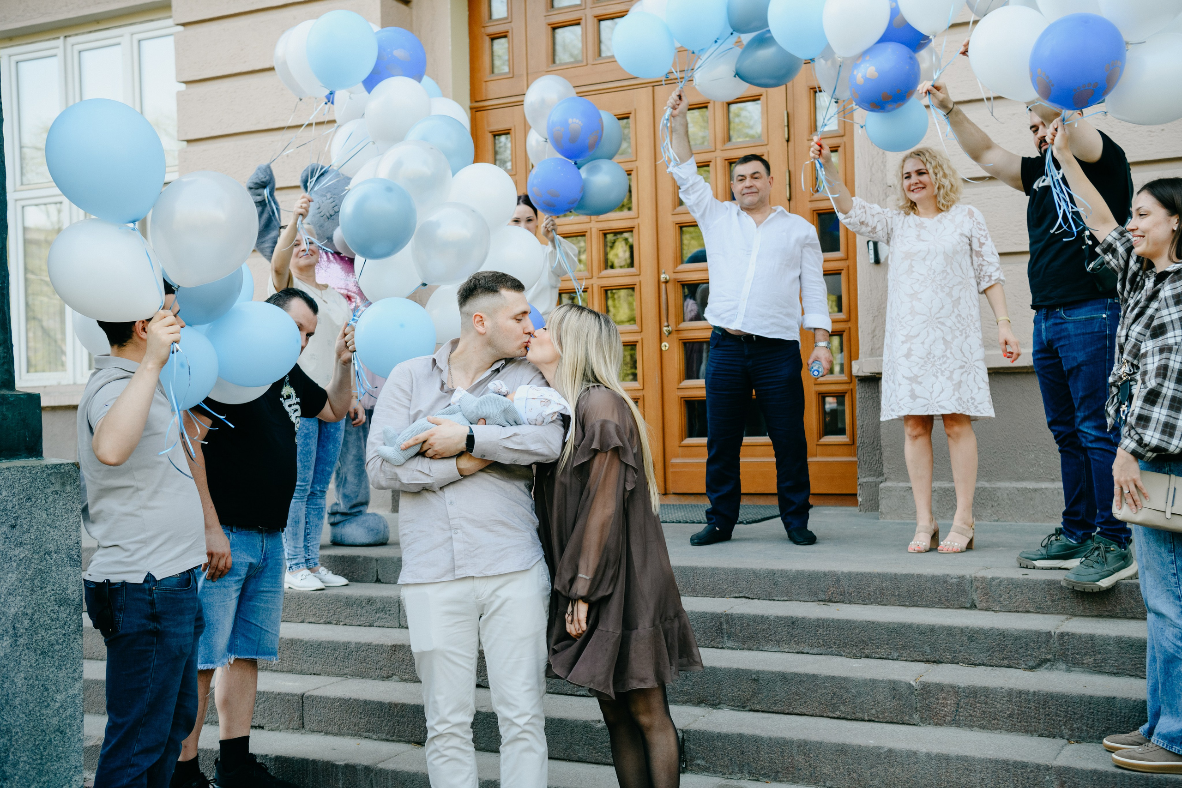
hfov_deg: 43.6
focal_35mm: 45
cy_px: 394
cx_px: 591
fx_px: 1478
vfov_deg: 29.9
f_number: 4
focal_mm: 44
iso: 320
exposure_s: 1/400
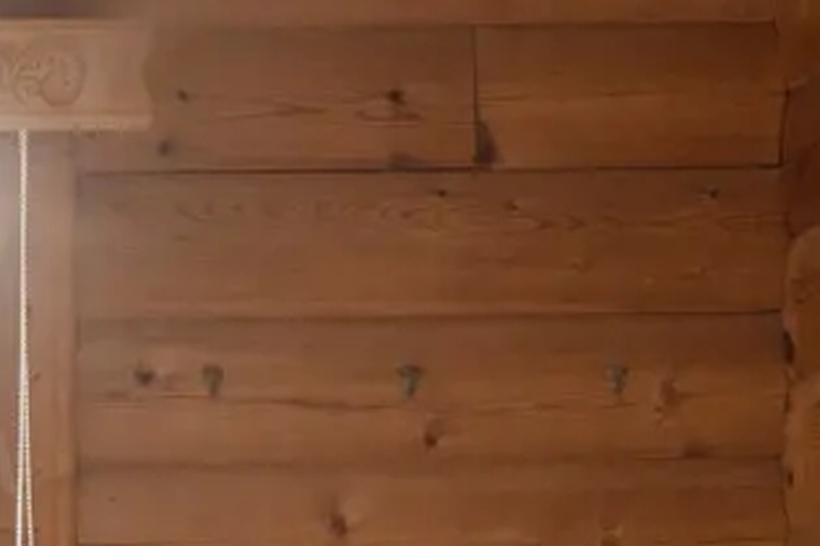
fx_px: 2813
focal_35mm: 124
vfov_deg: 10.6
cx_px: -385
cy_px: 879
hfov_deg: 15.4
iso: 200
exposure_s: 1/10
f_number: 8
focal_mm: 13.5
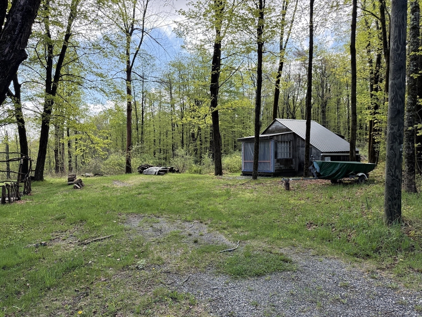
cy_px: 158
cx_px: 211
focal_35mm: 24
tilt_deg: -1.5
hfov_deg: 71.6
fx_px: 293
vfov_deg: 56.8
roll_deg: -0.1
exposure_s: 1/931
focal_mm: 6.76
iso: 100
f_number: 1.78
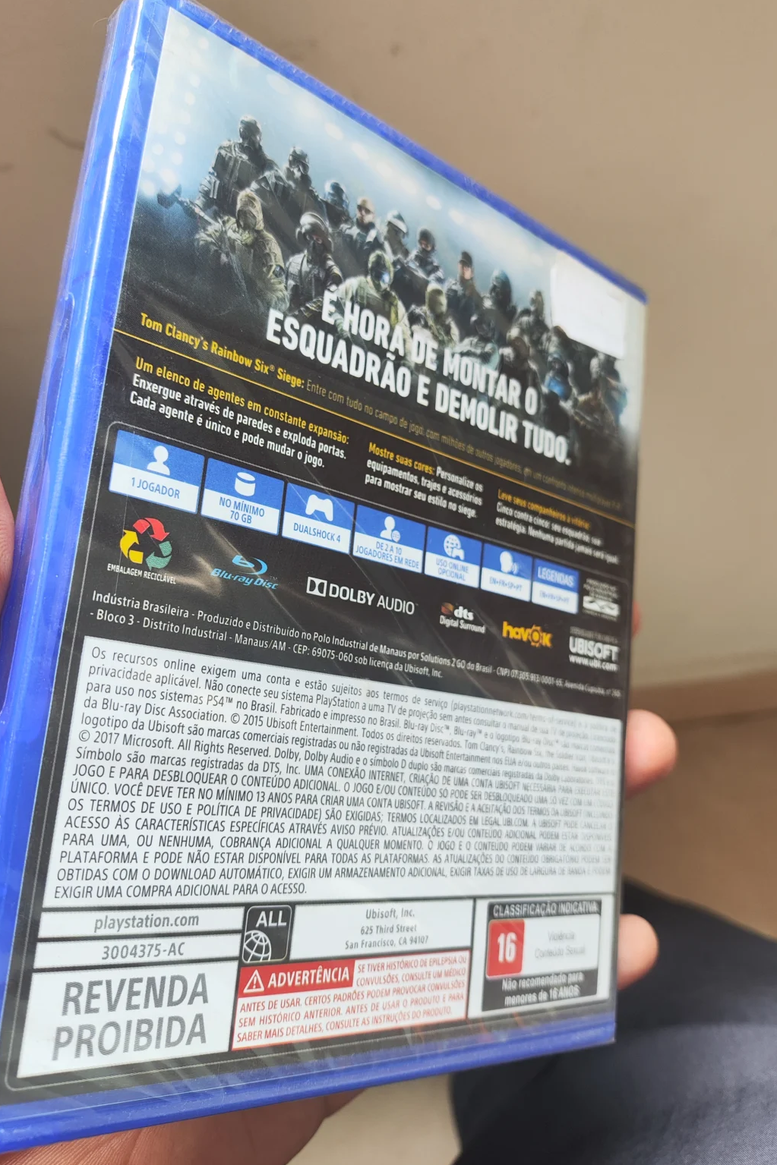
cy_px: 562
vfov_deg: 69.4
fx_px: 842
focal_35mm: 26
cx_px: 378
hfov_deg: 49.5
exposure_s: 1/50
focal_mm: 4.68
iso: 61
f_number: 1.8
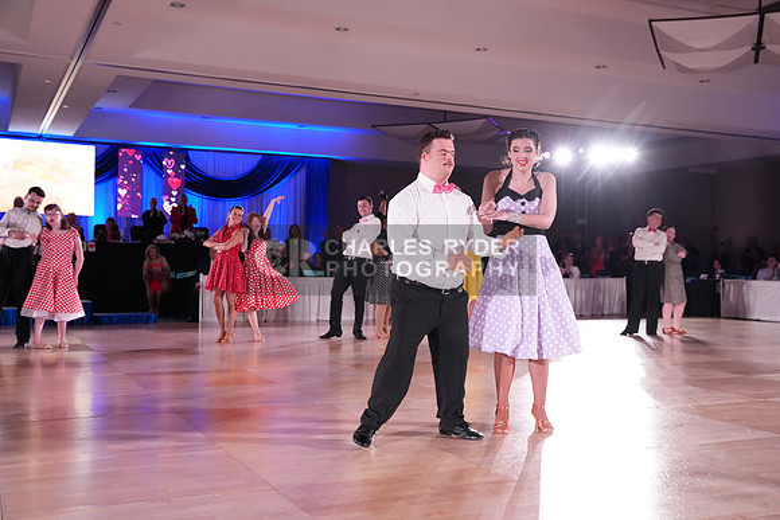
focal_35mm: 39
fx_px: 845
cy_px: 260
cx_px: 390
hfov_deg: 49.5
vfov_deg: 34.2
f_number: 5
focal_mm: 39
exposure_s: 1/250
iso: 3200
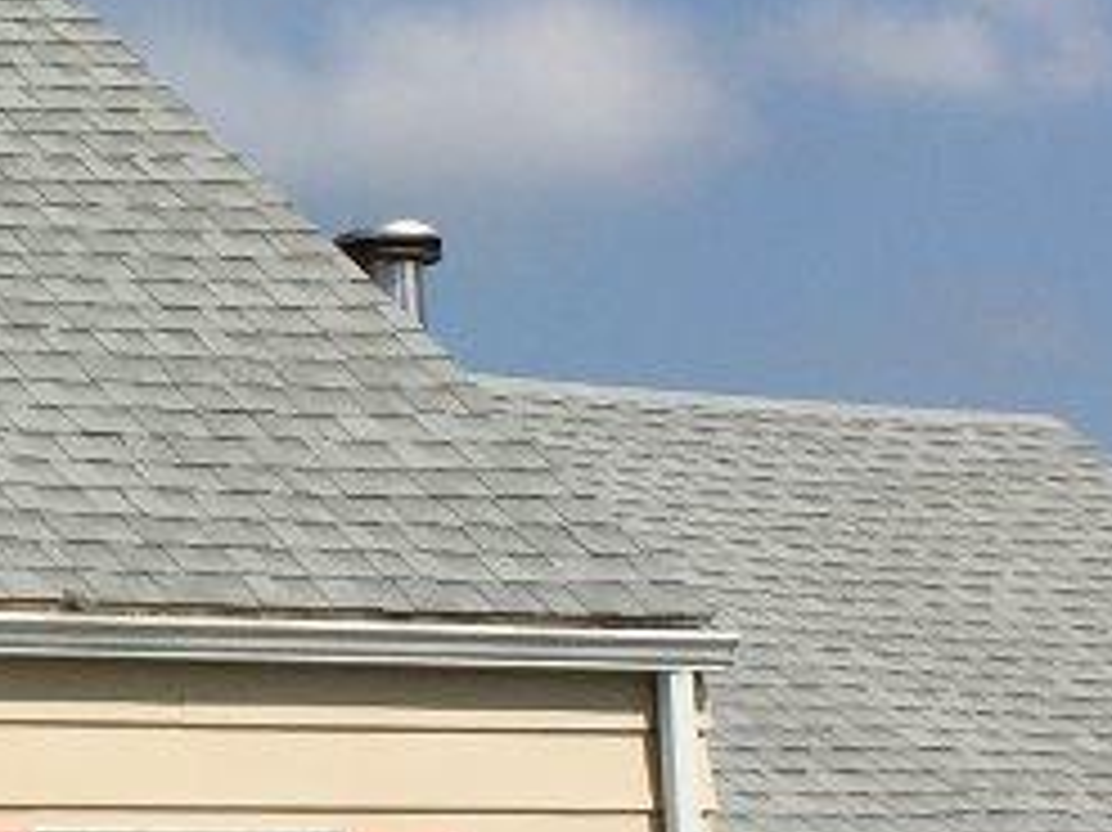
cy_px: 774
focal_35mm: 169
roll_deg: +0.2
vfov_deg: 8.7
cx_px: -675
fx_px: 5426
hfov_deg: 11.1
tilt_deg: +2.9
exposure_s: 1/3968
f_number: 2.2
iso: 32
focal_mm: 4.15
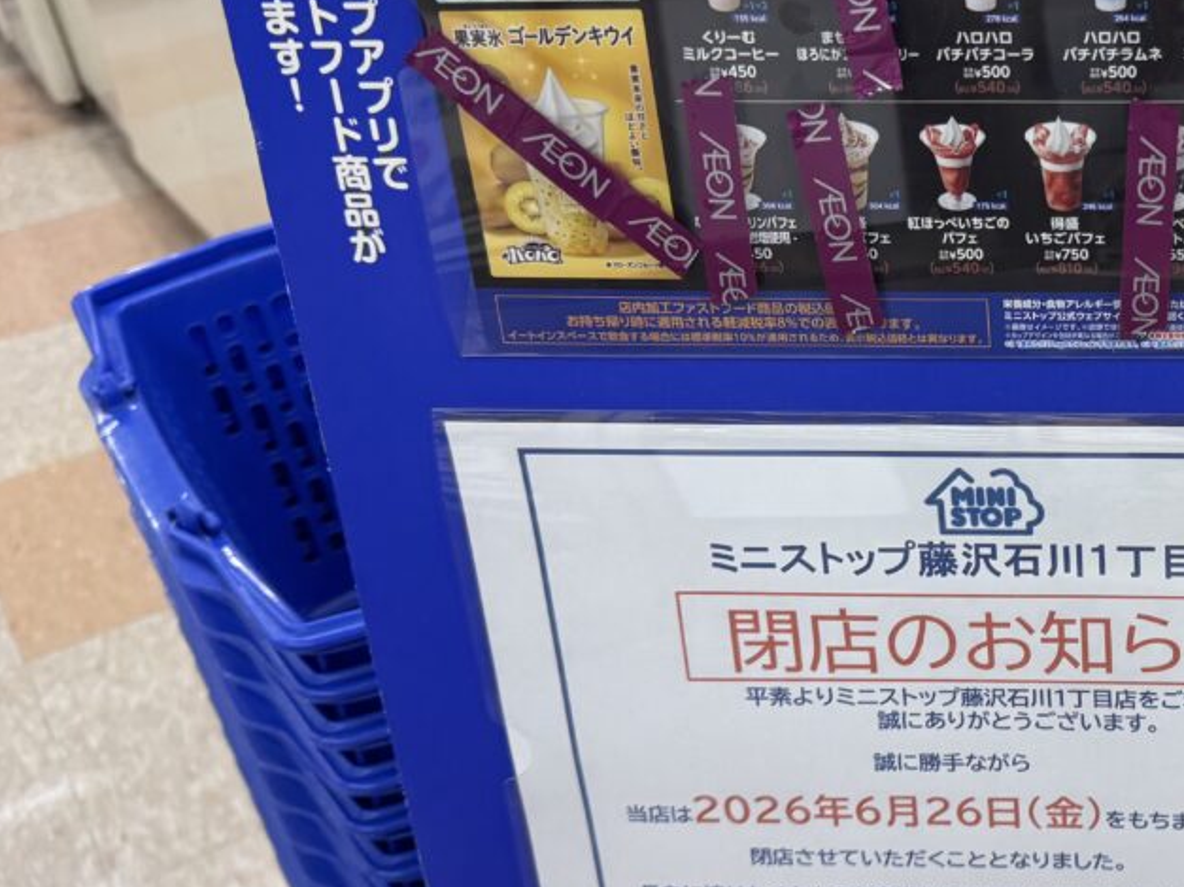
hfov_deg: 35.4
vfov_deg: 29.7
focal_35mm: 49
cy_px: 411
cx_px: 1173
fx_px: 1676
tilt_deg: -30.4
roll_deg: +2.5
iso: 160
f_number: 1.78
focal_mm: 6.76
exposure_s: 1/100
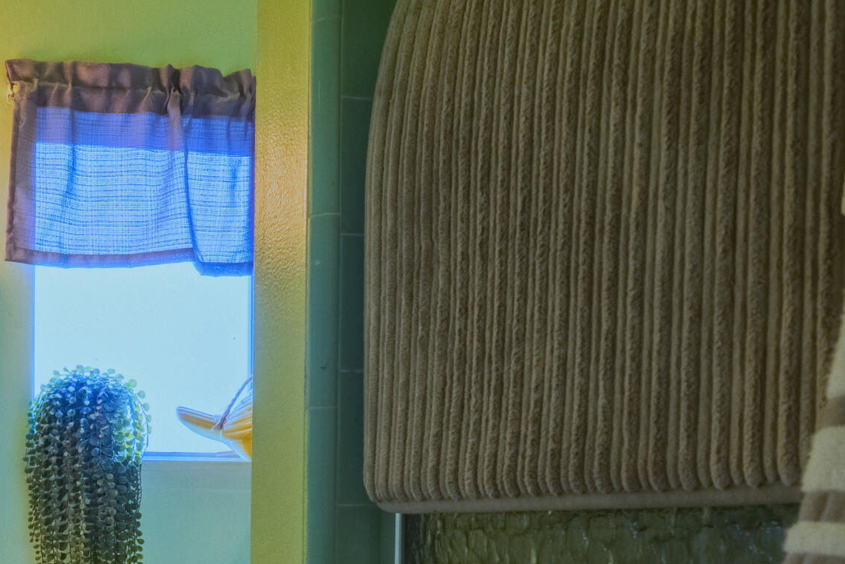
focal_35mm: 63
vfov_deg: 20.5
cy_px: 630
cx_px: 11
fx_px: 1479
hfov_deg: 29.9
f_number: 9
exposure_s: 1/200
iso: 2000
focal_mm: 24
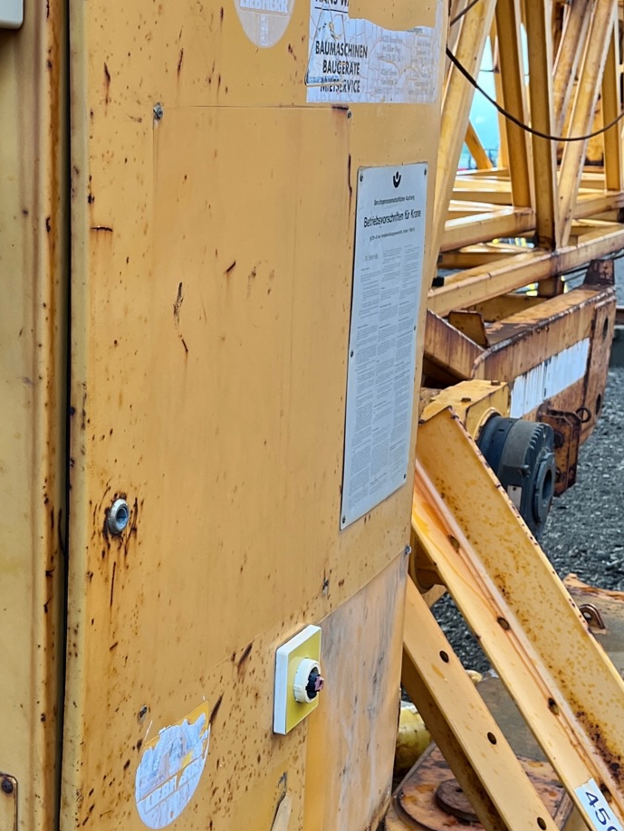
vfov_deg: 33.2
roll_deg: +0.9
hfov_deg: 24.7
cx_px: 95
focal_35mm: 58
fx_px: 1393
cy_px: 407
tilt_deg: -8.1
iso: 100
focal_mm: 5.1
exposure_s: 1/122
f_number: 1.6
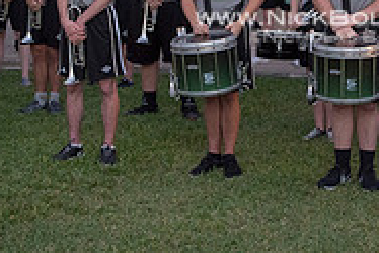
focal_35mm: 118
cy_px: -54
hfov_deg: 17.1
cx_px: 334
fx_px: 1243
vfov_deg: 11.4
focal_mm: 38
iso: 2000
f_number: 3.2
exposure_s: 1/400
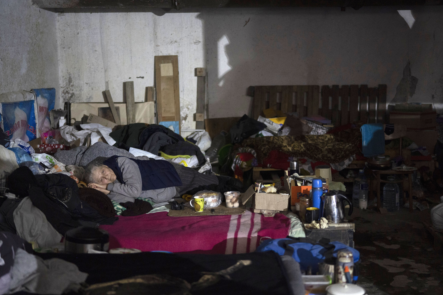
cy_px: 148
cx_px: 226
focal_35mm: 52
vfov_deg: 26.0
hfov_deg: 38.2
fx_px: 640
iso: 4000
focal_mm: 50
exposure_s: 1/15
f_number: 1.4
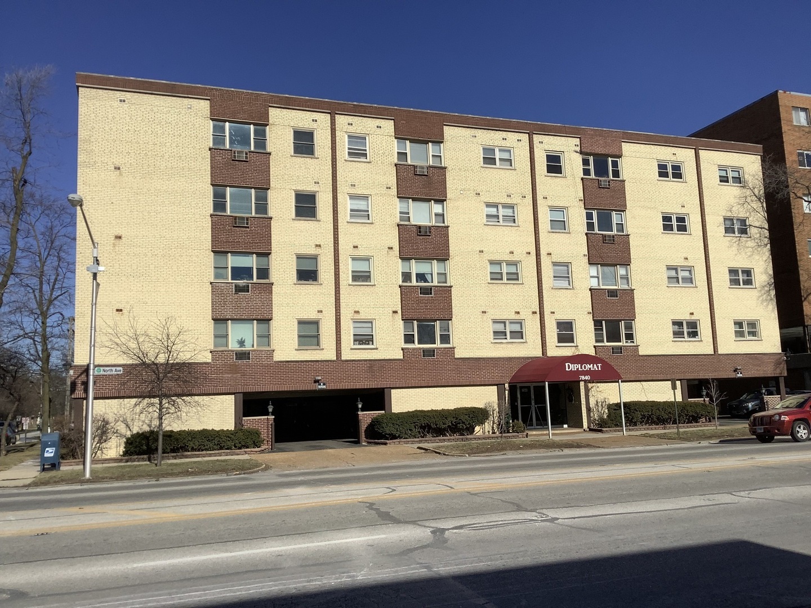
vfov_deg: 45.4
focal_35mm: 31
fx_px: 726
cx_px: 406
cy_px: 304
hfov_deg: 58.4
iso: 25
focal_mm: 3.3
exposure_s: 1/3268
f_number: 2.4
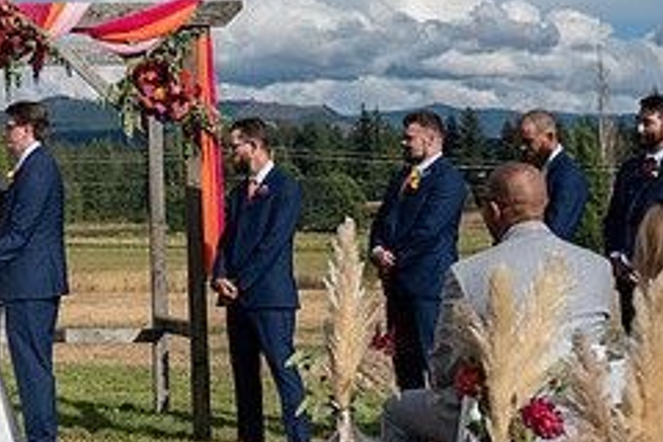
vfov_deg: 13.8
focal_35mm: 99
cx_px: -91
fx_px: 1823
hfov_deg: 19.6
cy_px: 206
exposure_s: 1/8000
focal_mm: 41
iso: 400
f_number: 4.5
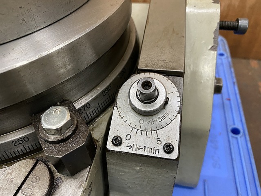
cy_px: 98
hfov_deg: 67.3
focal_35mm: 26
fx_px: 196
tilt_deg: -48.6
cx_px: 130
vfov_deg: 53.1
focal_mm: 4.25
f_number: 1.8
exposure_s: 1/60
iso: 320
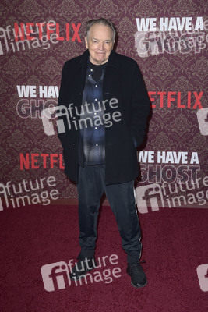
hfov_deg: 21.9
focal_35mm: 62
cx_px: 104
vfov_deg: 32.4
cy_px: 156
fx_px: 537
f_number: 6.3
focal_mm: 62
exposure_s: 1/250
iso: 400
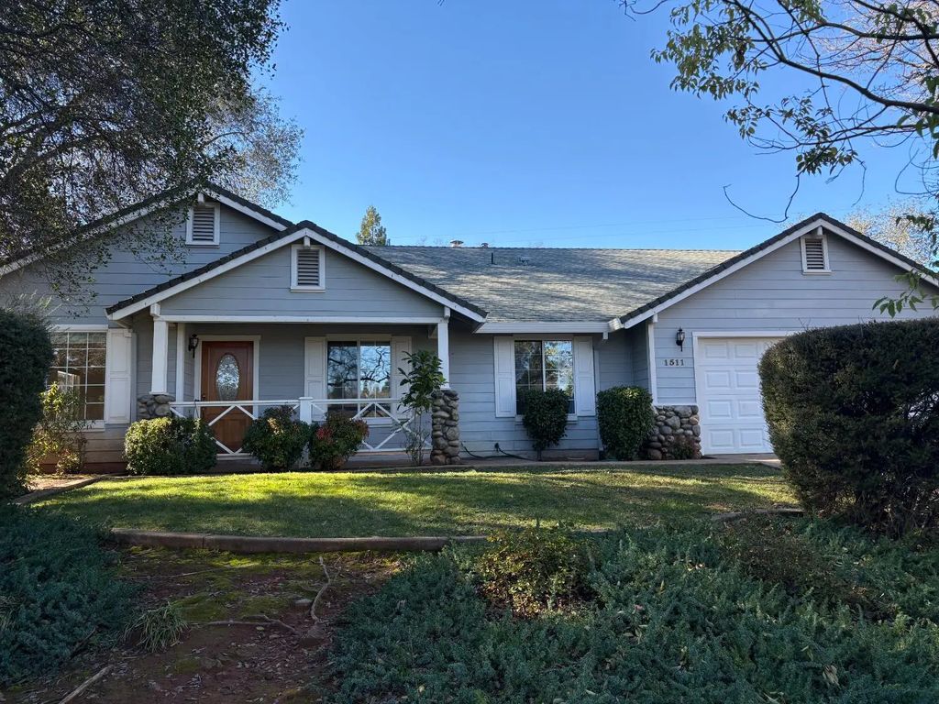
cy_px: 352
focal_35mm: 26
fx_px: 705
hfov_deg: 67.3
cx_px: 470
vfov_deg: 53.1
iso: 50
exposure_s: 1/861
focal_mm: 5.96
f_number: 1.6
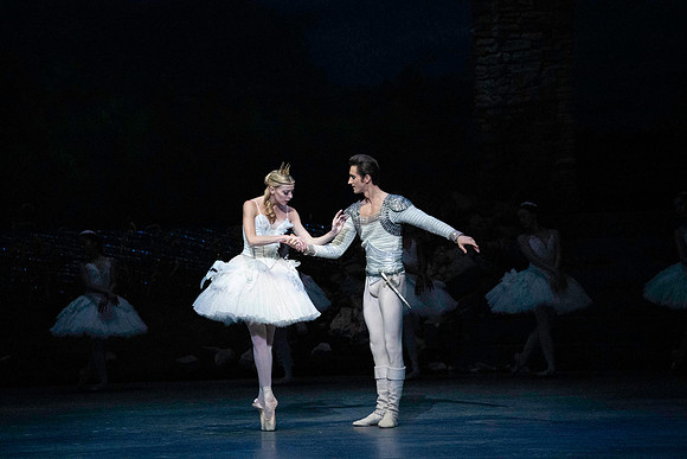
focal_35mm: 200
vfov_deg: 6.9
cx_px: 344
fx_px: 3817
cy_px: 230
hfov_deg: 10.3
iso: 25600
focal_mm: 200
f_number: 5
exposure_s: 1/400
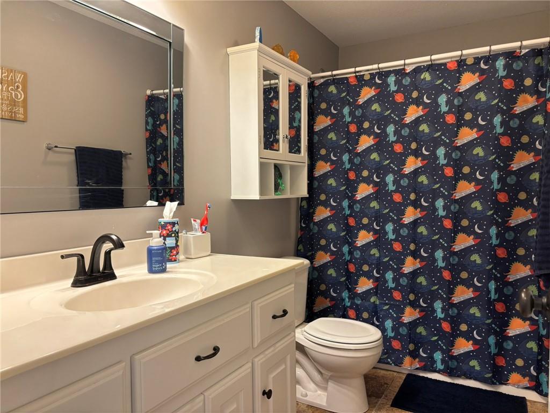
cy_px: 206
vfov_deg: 53.1
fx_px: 413
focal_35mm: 26
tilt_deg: -3.2
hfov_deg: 67.3
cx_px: 275
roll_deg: +0.5
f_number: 1.6
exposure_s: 1/60
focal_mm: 5.96
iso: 125
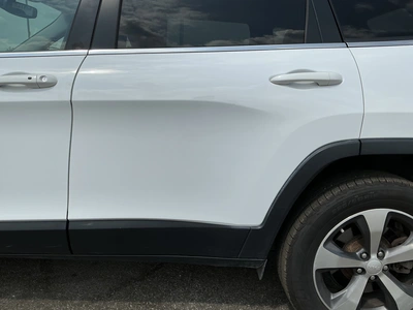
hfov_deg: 63.4
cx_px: 206
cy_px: 155
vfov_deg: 49.7
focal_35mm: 28
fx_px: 334
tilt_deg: -11.9
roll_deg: -3.0
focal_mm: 3
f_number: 1.8
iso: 25
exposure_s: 1/4065
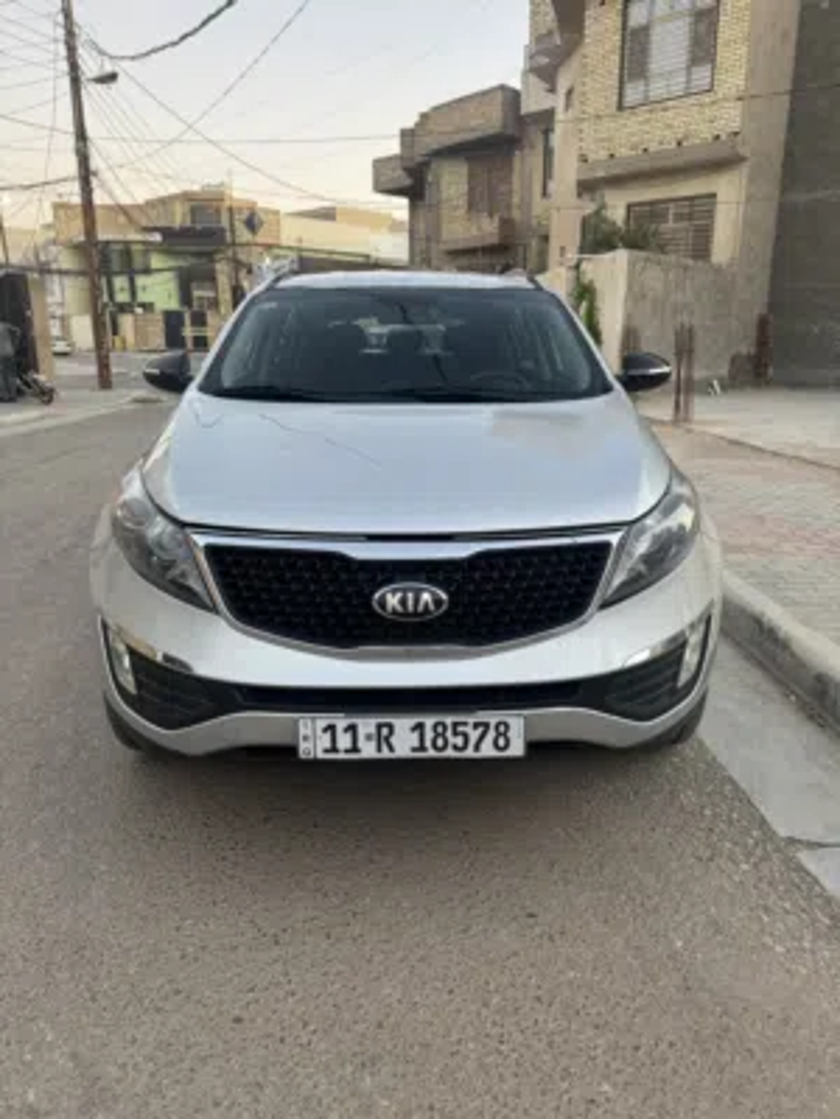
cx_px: 420
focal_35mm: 24
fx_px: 777
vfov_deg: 71.6
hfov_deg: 56.8
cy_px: 560
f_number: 1.78
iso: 250
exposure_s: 1/50
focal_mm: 6.76
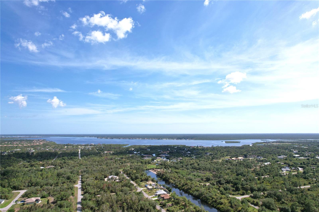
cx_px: 160
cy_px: 106
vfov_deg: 57.2
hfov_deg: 78.6
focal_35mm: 22
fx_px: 195
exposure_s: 1/2500
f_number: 2.8
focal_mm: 8.38
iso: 100
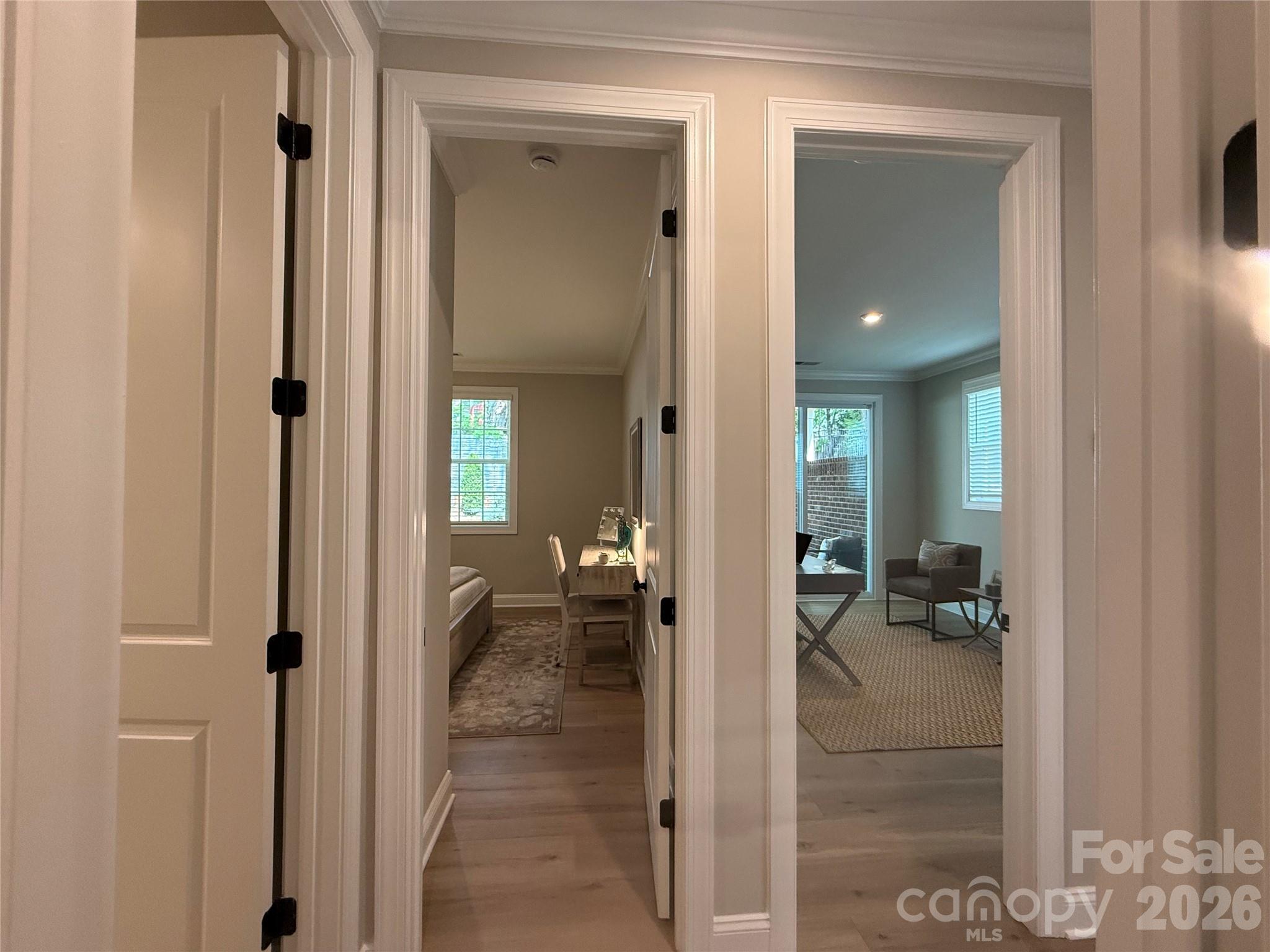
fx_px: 514
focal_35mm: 14
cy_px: 476
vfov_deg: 85.7
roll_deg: -0.5
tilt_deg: +1.6
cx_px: 635
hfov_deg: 102.1
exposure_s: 1/120
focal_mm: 2.22
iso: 250
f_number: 2.2
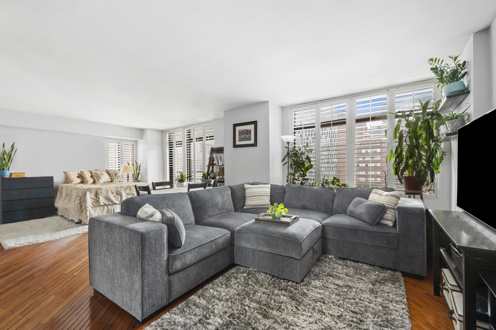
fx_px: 207
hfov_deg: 100.4
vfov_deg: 77.3
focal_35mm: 15
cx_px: 252
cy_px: 171
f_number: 10
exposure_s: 5
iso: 200
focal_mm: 14
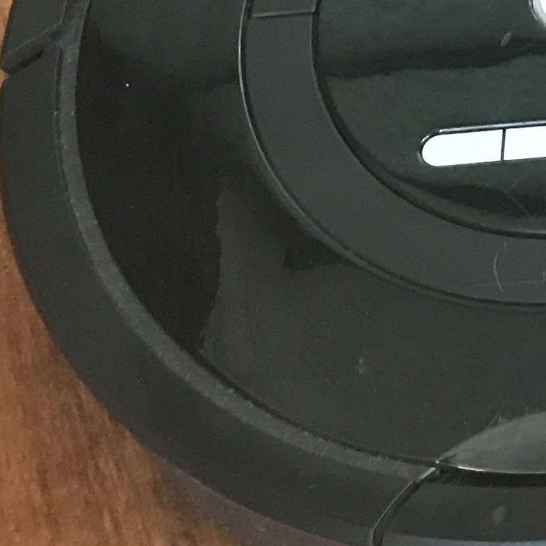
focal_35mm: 125
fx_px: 2231
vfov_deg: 13.8
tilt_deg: -57.7
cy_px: 66
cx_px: 1345
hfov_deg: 11.4
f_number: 1.8
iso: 80
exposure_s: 1/15
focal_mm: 3.99
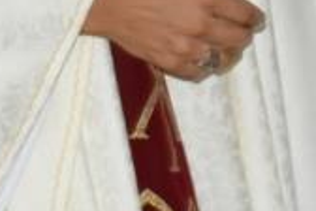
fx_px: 3379
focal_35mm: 385
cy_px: -74
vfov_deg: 3.6
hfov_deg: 5.3
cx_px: 273
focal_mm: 42
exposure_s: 1/60
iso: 1250
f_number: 5.6
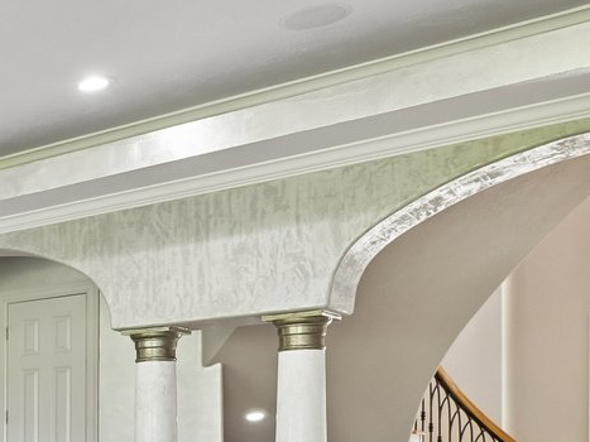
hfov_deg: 24.1
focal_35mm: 59
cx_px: -341
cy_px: 460
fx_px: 1005
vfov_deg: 23.6
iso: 400
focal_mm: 14
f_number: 8
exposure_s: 1/6
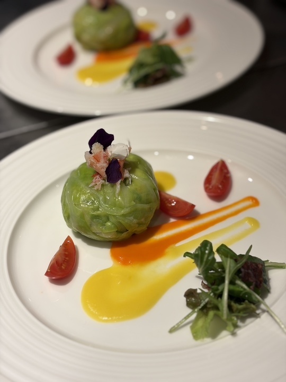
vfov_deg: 36.8
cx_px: 143
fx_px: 573
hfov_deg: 28.0
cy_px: 191
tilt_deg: -39.1
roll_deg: +7.1
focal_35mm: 52
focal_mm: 5.96
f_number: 1.6
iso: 25
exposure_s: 1/50
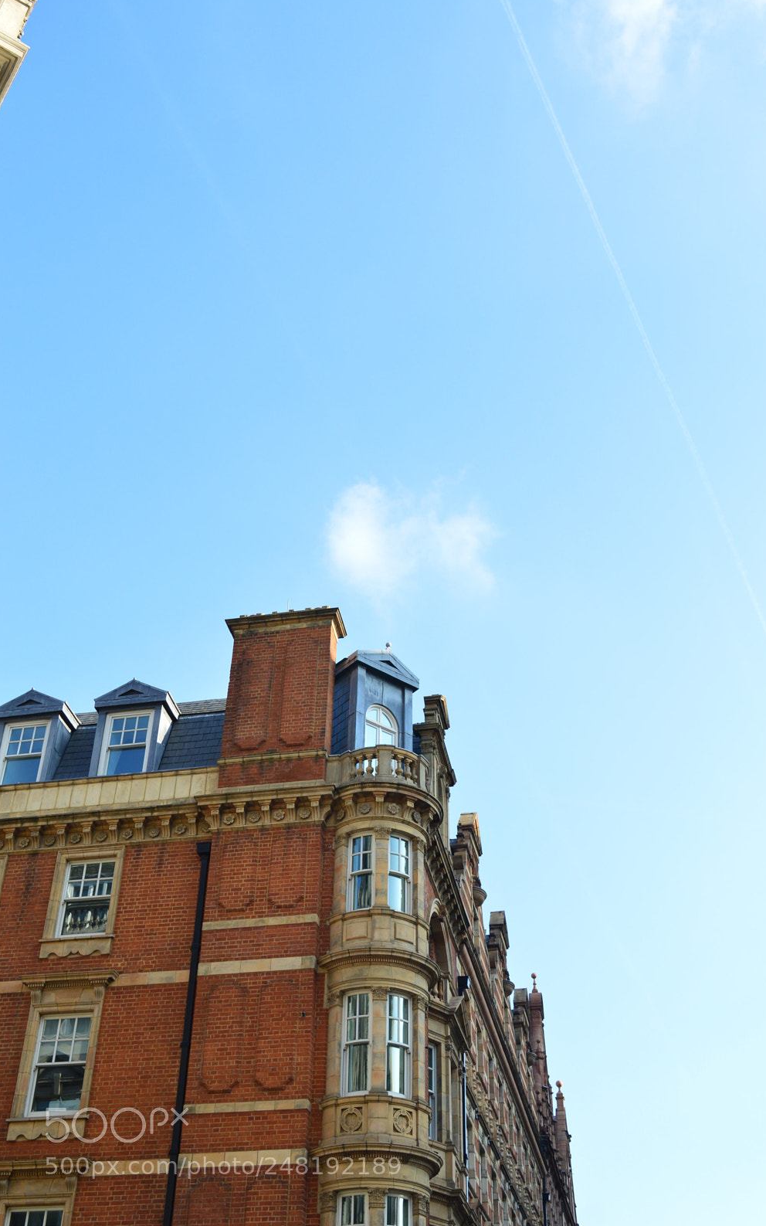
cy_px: 609
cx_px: 408
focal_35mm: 39
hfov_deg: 33.2
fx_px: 1286
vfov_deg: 50.9
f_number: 8
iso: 200
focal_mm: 25
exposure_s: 1/250
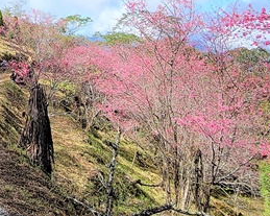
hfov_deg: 32.2
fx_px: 391
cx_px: -47
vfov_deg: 28.1
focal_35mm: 49
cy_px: -20
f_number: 2.2
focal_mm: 2.2
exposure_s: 1/906
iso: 50
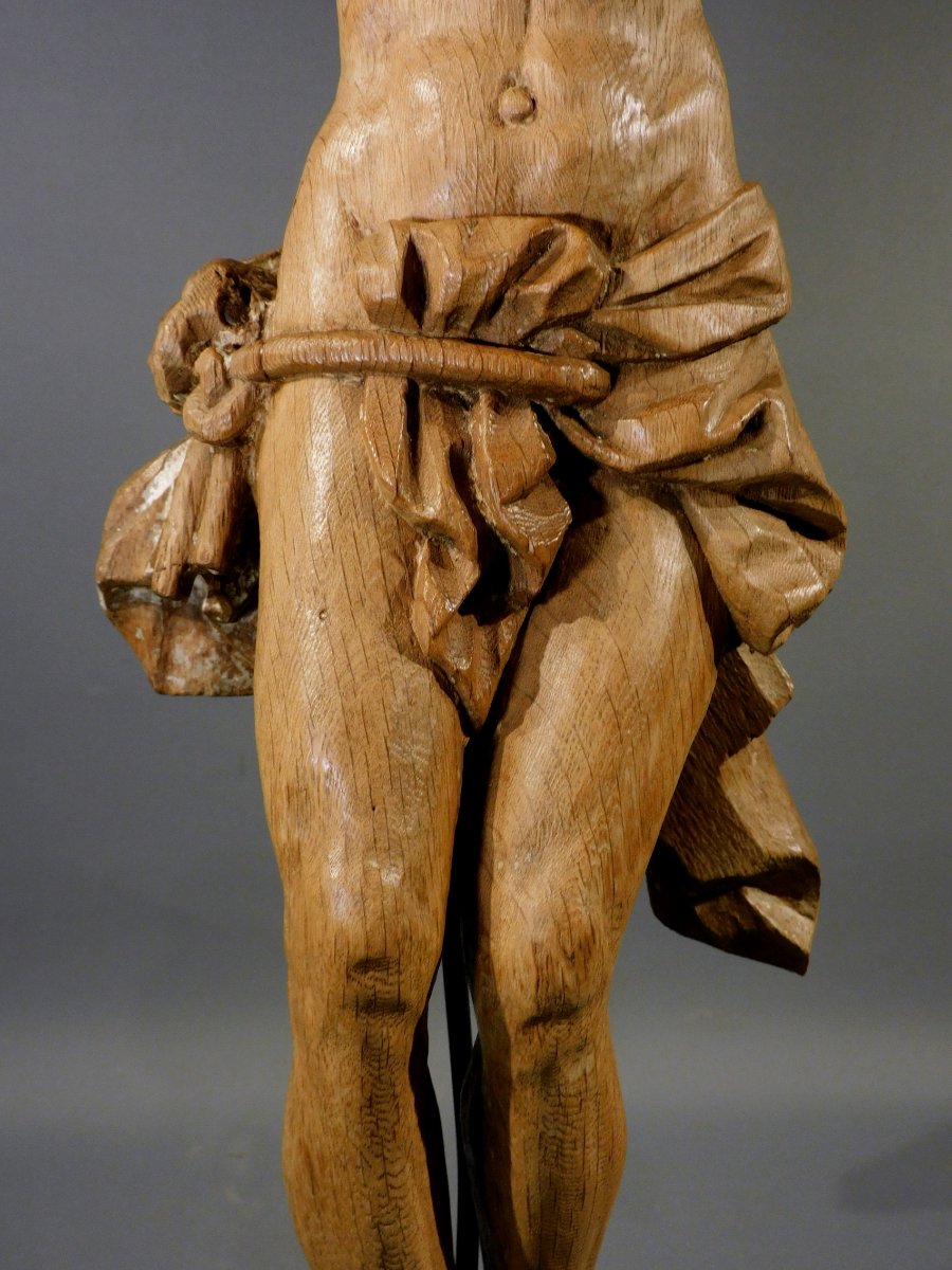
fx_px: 1210
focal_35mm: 33
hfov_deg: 42.9
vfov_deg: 55.4
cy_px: 635
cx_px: 476
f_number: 3.6
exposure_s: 1/30
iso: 220
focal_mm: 5.9
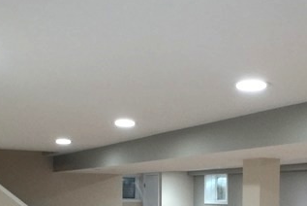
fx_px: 555
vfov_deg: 20.1
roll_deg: -0.9
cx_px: 220
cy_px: 222
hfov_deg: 30.5
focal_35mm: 65
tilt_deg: -3.2
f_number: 2.4
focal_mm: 3.3
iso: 125
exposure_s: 1/33
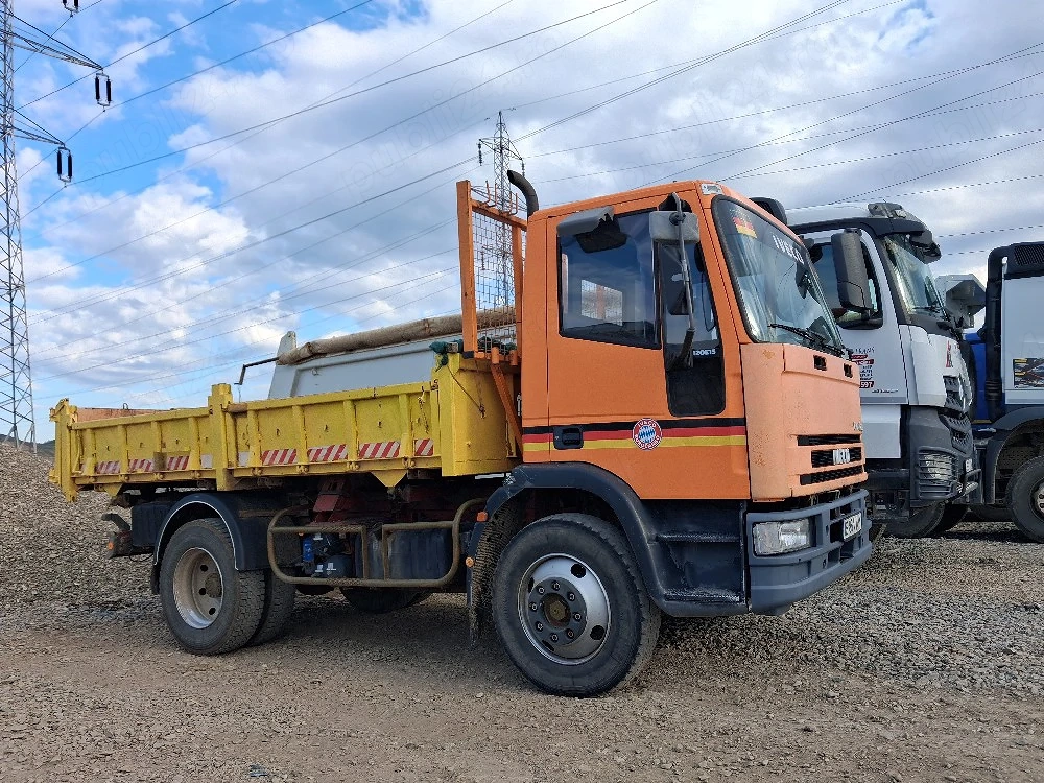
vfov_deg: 51.4
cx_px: 522
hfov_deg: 65.3
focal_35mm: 27
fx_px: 814
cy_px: 392
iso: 25
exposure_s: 1/323
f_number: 1.8
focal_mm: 4
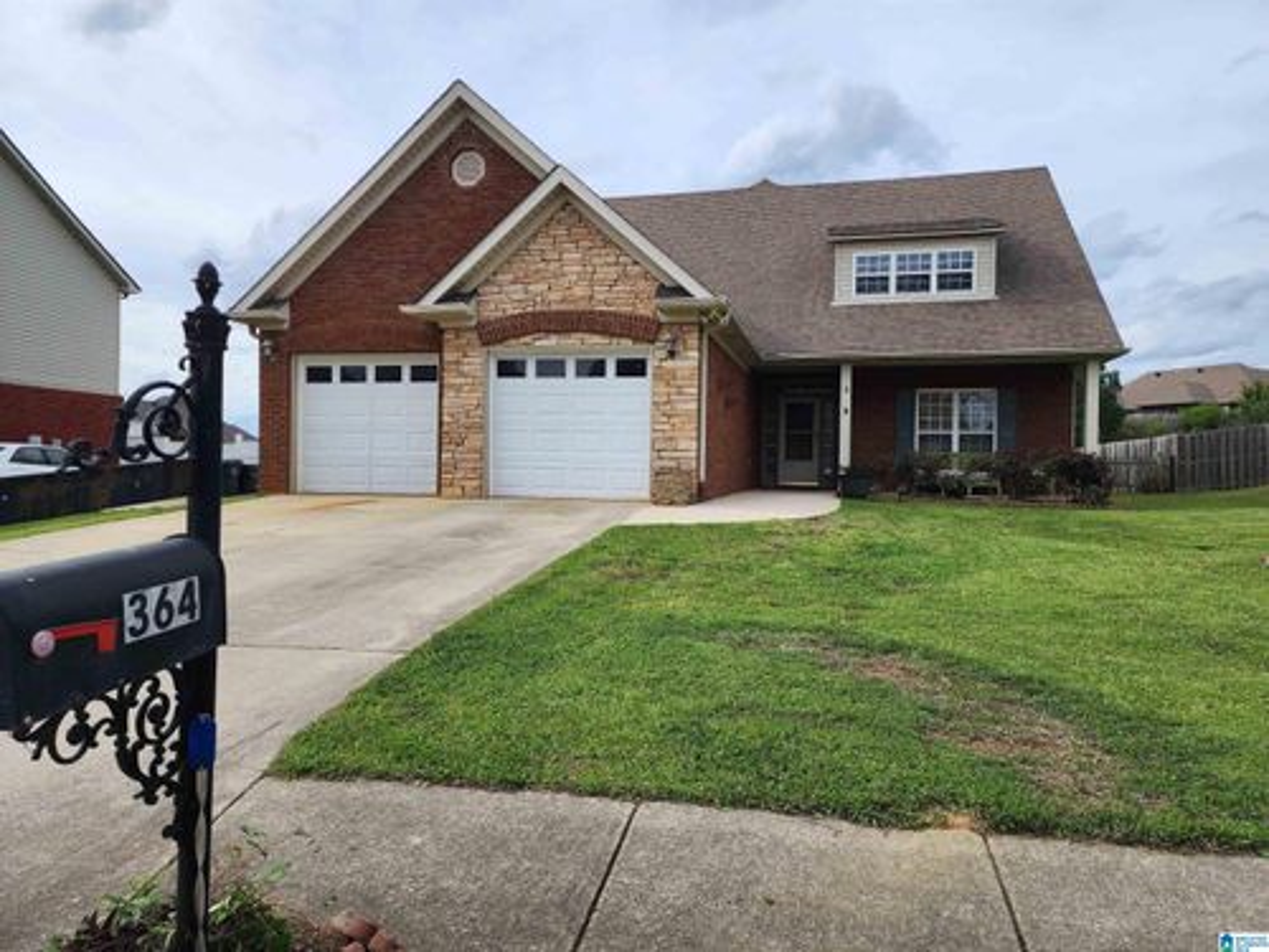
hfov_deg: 73.9
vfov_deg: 58.9
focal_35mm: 23
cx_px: 634
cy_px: 476
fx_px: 843
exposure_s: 1/968
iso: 12
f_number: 1.8
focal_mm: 6.4
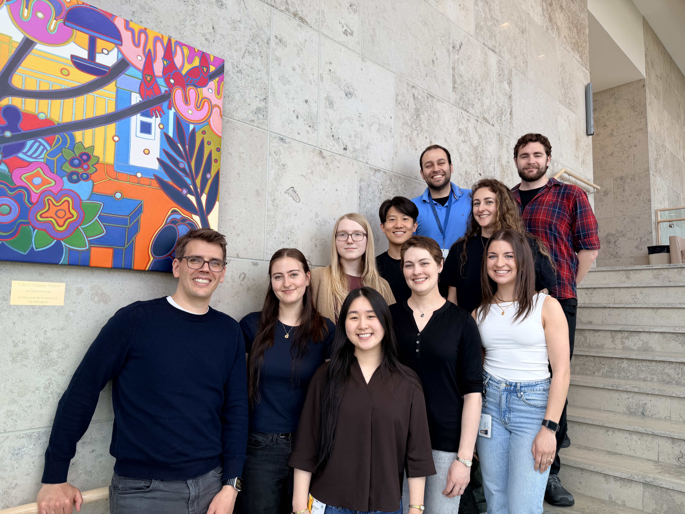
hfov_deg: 71.6
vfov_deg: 56.8
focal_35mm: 24
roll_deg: -1.2
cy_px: 257
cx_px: 342
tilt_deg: +6.1
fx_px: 475
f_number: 1.78
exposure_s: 1/330
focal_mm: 6.76
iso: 80
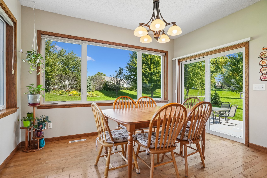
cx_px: 134
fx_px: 133
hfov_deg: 90.0
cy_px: 89
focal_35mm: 18
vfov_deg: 67.4
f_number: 8
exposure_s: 1/125
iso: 1250
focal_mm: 18
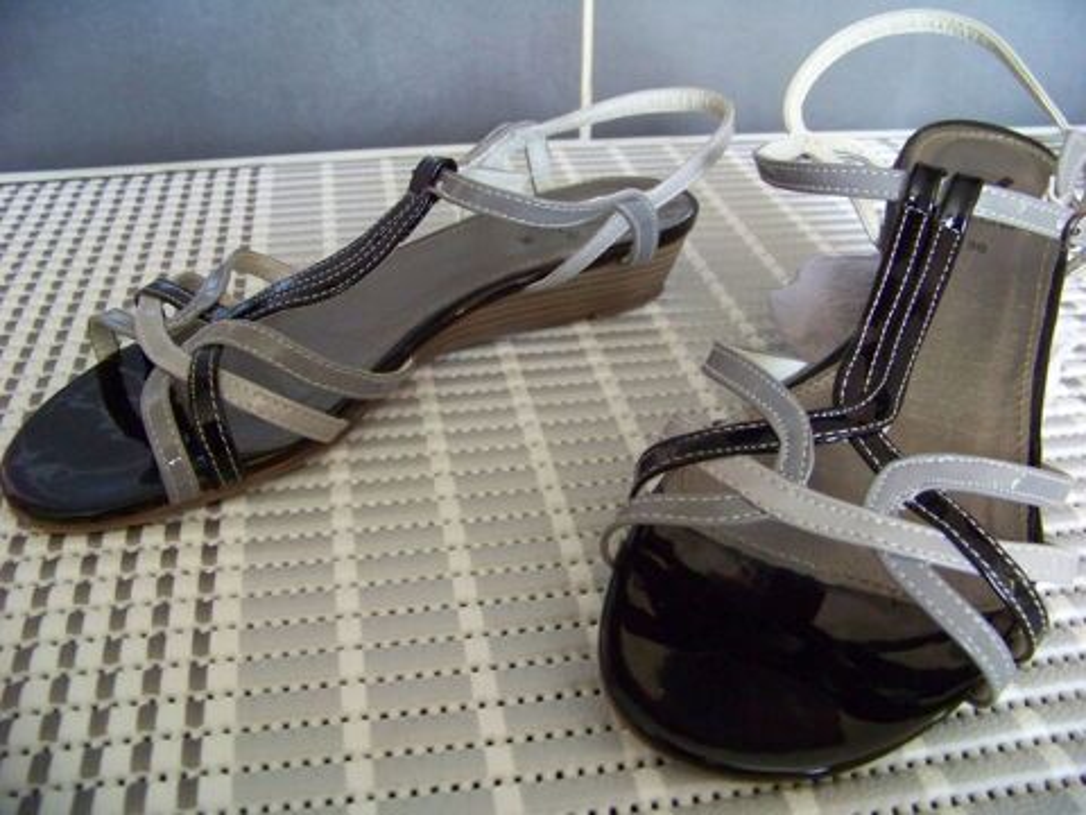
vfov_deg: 39.7
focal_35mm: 36
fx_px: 1129
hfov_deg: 51.4
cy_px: 408
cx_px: 543
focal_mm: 5.85
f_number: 2.8
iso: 400
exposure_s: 1/25
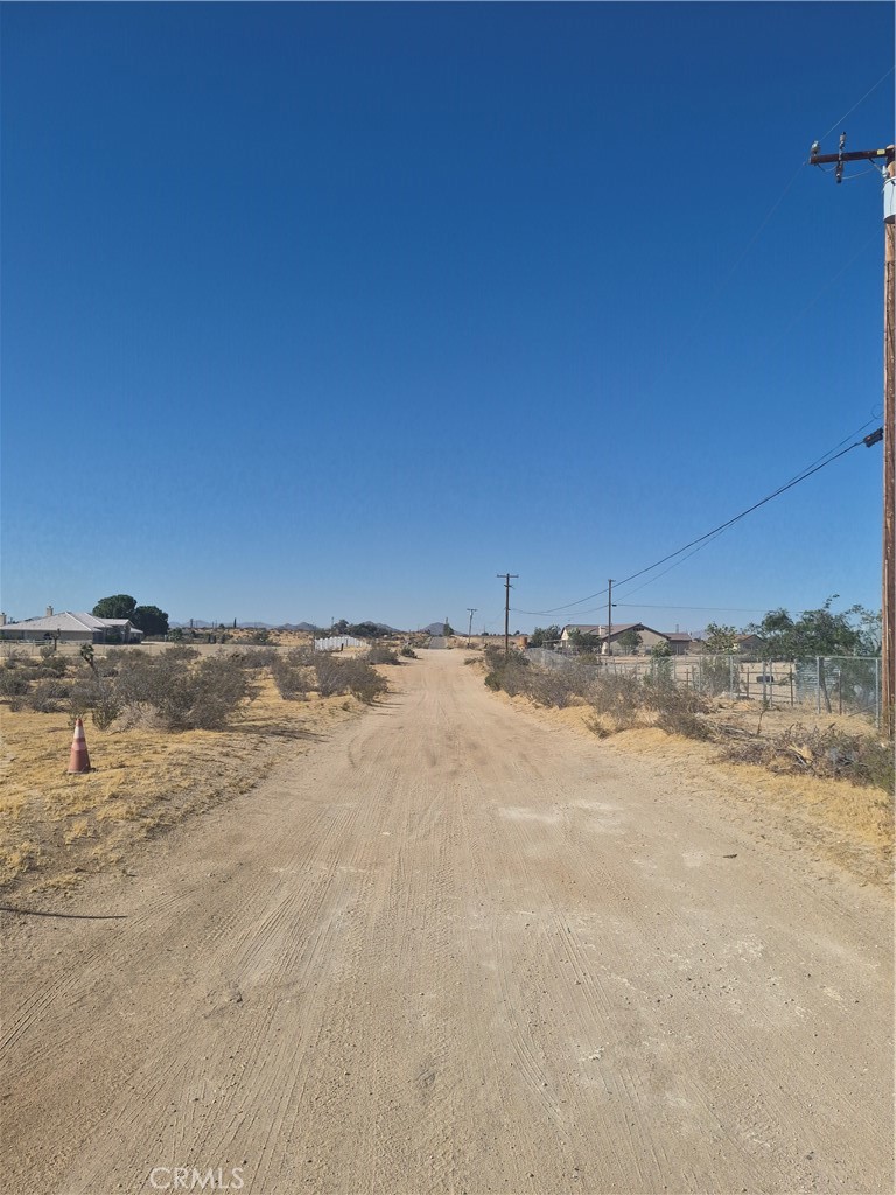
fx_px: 794
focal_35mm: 23
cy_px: 598
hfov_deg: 58.9
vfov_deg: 73.9
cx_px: 448
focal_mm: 5.4
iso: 64
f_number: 1.8
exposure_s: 1/7696
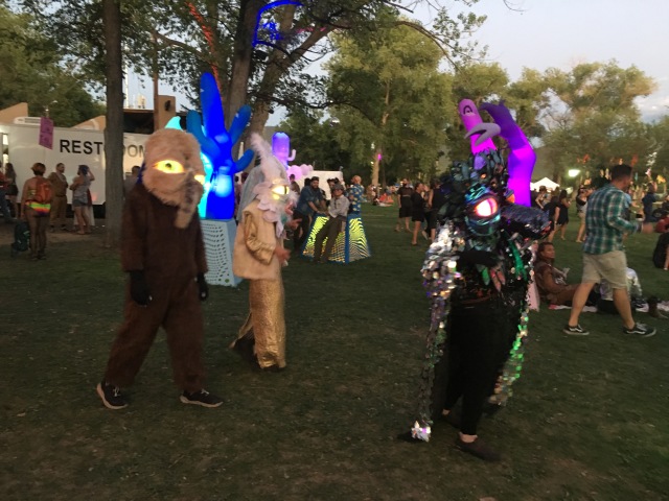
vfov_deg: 48.2
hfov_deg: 61.7
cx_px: 334
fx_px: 560
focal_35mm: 29
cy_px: 250
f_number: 2.2
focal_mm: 4.15
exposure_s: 1/15
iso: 200
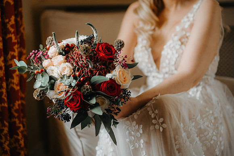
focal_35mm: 94
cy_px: 74
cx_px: 110
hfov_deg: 21.7
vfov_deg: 14.6
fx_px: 610
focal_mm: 85
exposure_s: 1/200
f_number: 2
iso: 1000
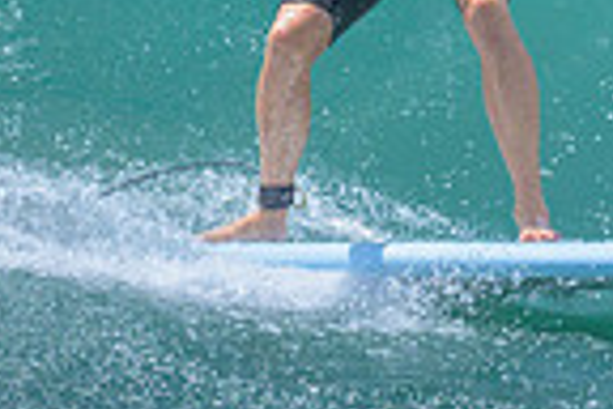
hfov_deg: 0.5
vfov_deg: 0.3
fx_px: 75240
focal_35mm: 4419
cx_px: 1026
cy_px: -305
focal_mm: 800
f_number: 6.3
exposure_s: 1/3200
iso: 450
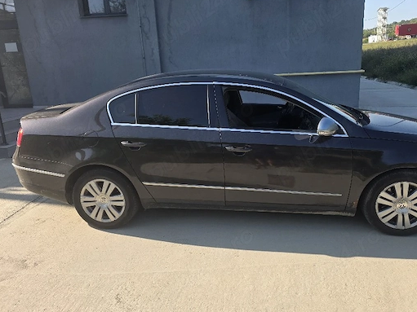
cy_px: 145
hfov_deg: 65.1
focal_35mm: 27
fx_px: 325
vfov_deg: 51.3
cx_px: 233
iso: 80
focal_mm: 6.3
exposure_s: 1/2500
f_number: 1.7
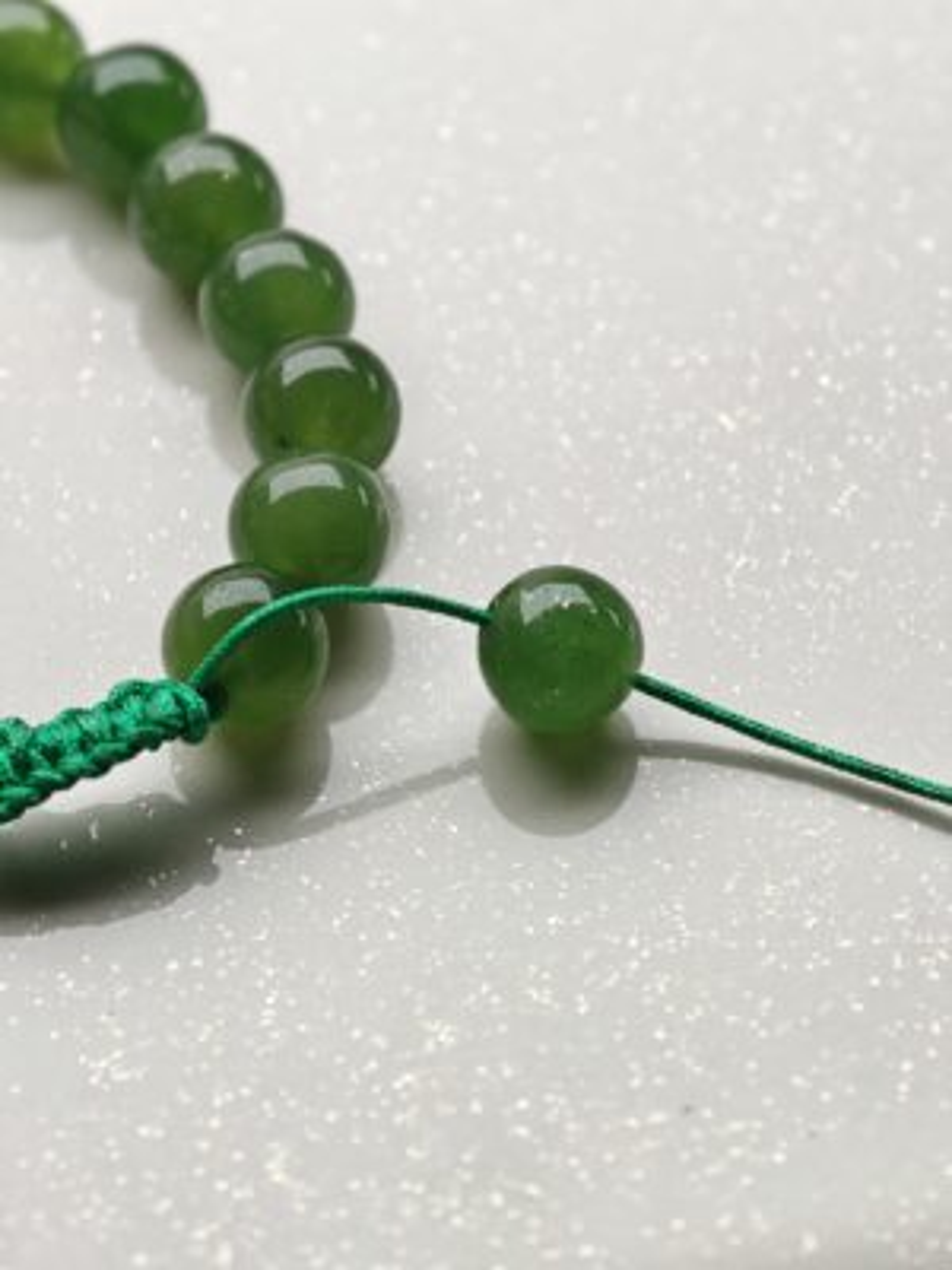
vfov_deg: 16.6
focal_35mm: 119
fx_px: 4364
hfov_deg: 12.5
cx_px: 476
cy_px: 635
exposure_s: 1/290
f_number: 2.1
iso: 80
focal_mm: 16.53
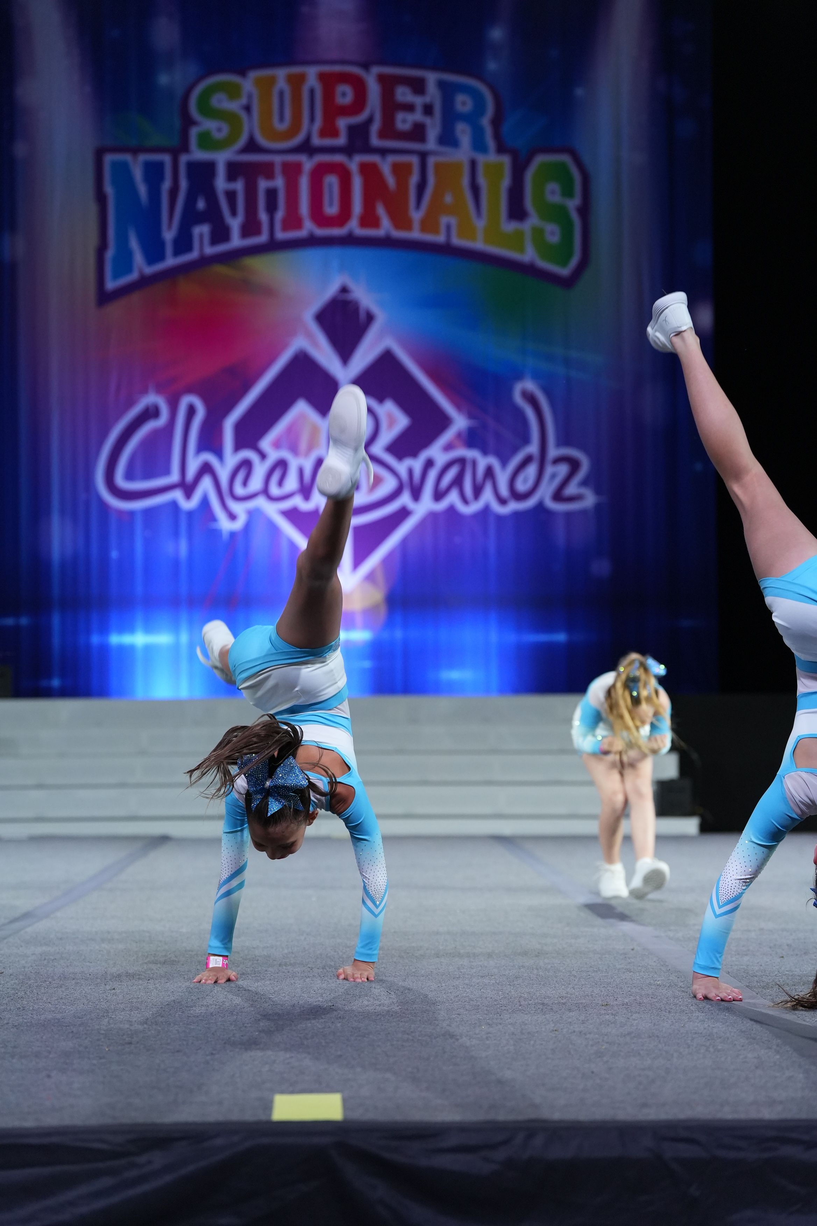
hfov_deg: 15.9
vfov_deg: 23.6
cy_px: 613
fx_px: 2927
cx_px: 408
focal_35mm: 86
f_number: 3.5
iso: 2500
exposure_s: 1/400
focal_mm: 86
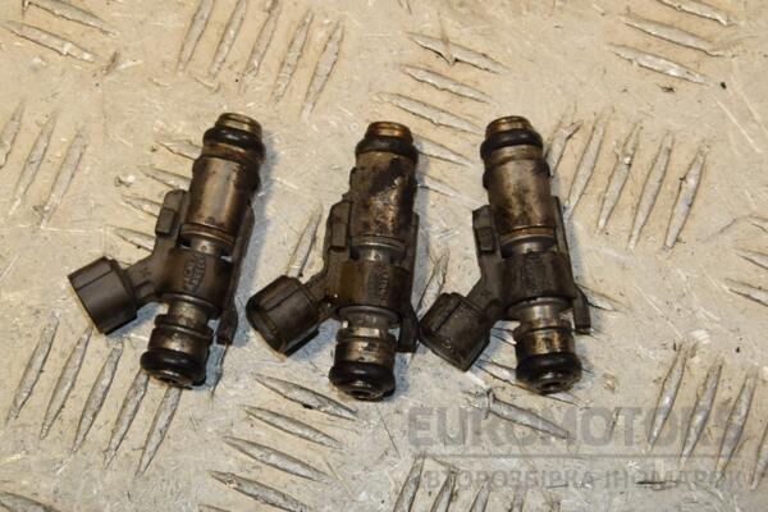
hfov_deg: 19.5
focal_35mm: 105
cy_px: 256
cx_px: 384
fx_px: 2240
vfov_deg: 13.0
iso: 800
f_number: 9
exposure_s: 1/200
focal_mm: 70
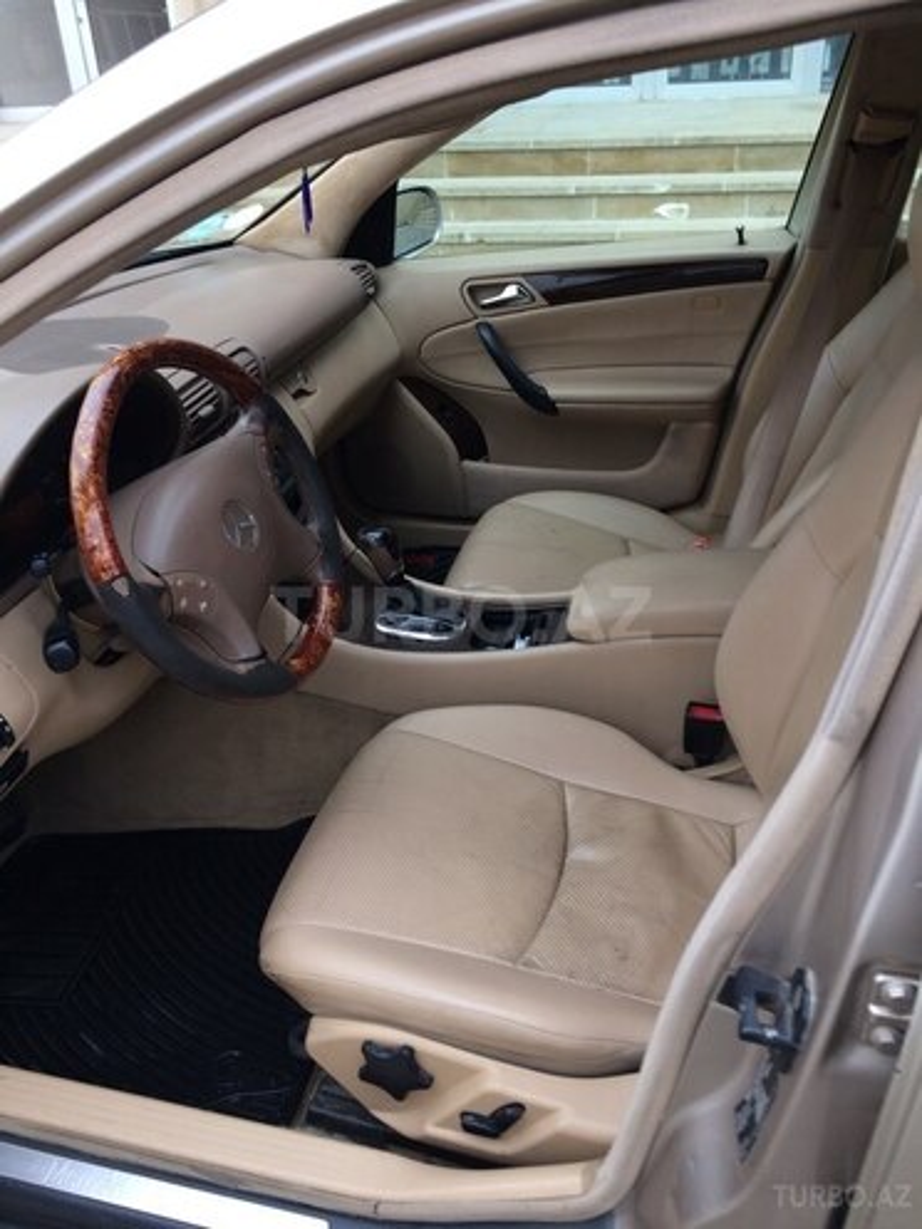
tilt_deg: -32.7
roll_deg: +1.9
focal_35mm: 29
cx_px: 461
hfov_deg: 48.2
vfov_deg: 61.7
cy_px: 614
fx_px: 1030
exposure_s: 1/50
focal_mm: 4.15
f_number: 2.2
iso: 40
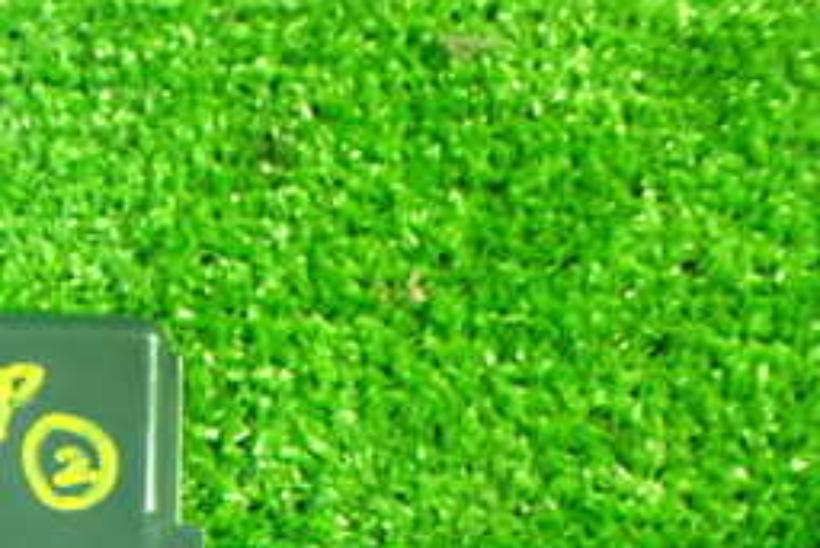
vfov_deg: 17.6
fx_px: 1664
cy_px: 692
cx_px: -64
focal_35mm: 73
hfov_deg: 25.8
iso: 1250
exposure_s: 1/30
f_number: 2.3
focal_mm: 5.4
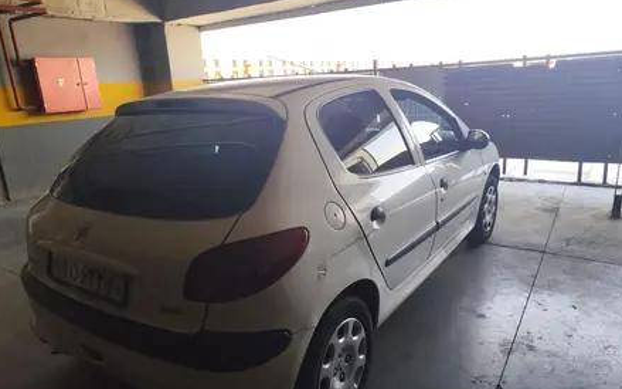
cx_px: 313
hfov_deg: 72.6
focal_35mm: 25
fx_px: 424
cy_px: 210
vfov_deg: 49.2
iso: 80
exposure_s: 1/120
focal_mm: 6.19
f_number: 1.65
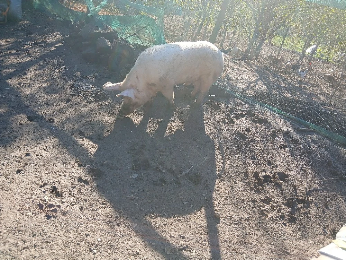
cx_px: 173
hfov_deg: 67.3
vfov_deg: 53.1
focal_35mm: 26
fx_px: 260
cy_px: 130
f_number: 1.8
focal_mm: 3.98
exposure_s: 1/132
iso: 20
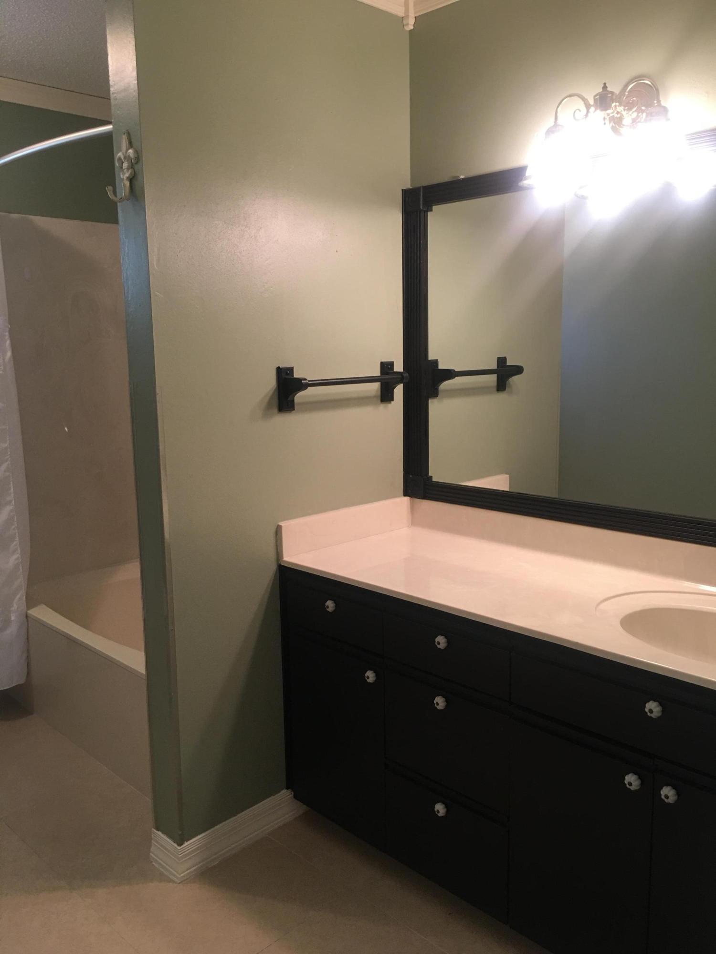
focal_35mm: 29
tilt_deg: -8.1
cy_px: 477
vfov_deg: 61.7
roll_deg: +0.3
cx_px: 358
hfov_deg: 48.2
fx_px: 800
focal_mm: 4.15
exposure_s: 1/15
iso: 50
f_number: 2.2
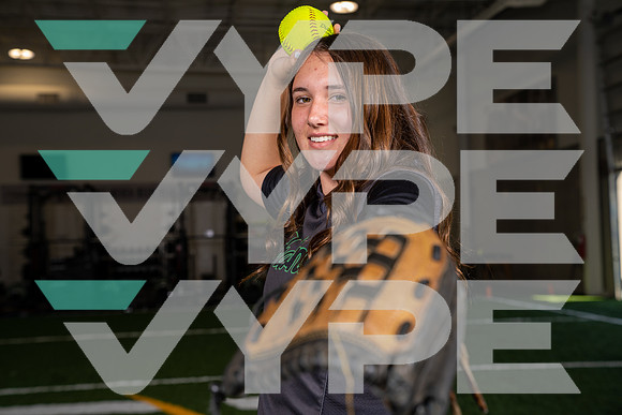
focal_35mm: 55
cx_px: 311
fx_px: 950
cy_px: 208
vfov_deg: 24.6
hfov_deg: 36.2
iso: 200
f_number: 5.6
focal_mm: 55
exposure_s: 1/200
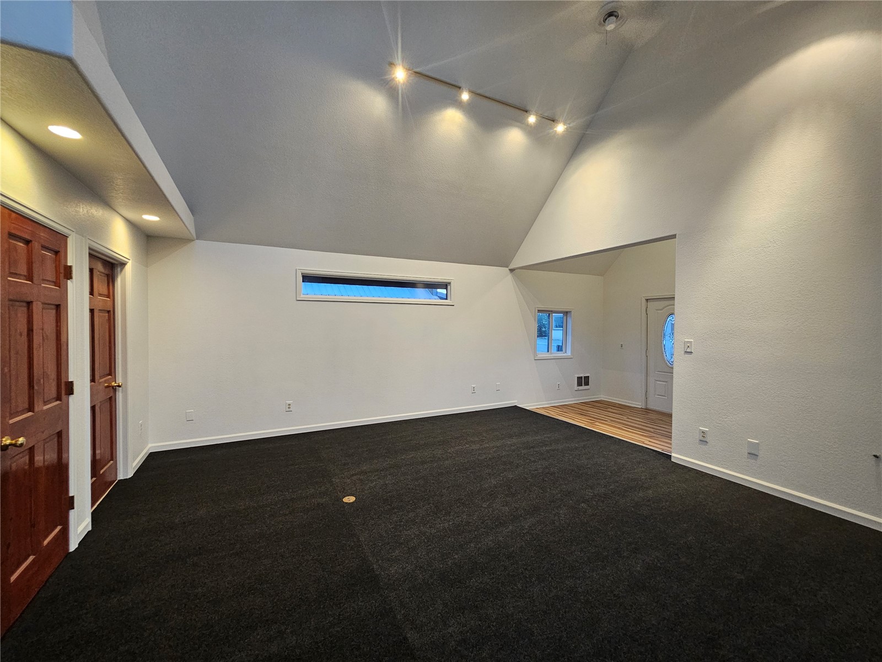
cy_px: 331
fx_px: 331
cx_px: 441
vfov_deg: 89.9
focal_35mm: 13
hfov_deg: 106.2
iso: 320
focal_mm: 2.2
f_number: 2.2
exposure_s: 1/30
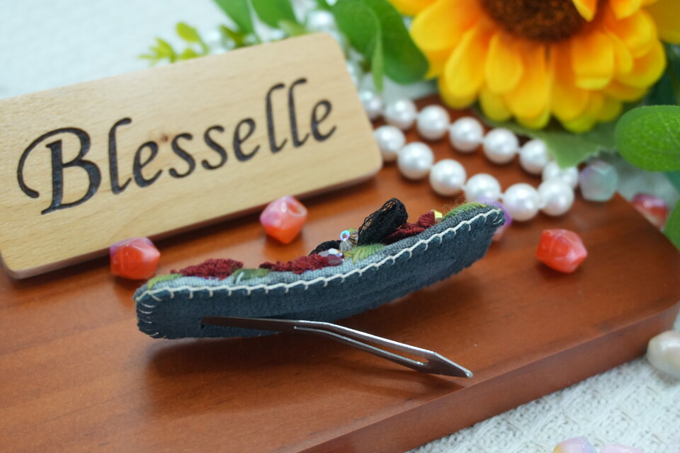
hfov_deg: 42.3
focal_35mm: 46
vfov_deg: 28.9
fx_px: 878
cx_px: 340
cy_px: 226
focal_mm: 31
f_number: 5
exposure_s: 1/160
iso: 1600
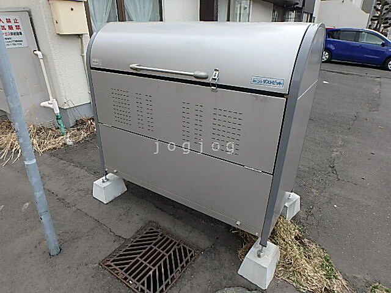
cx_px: 196
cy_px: 146
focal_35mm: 21
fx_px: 237
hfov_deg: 79.0
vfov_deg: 63.4
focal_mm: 3.7
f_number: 3.5
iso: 125
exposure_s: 1/200
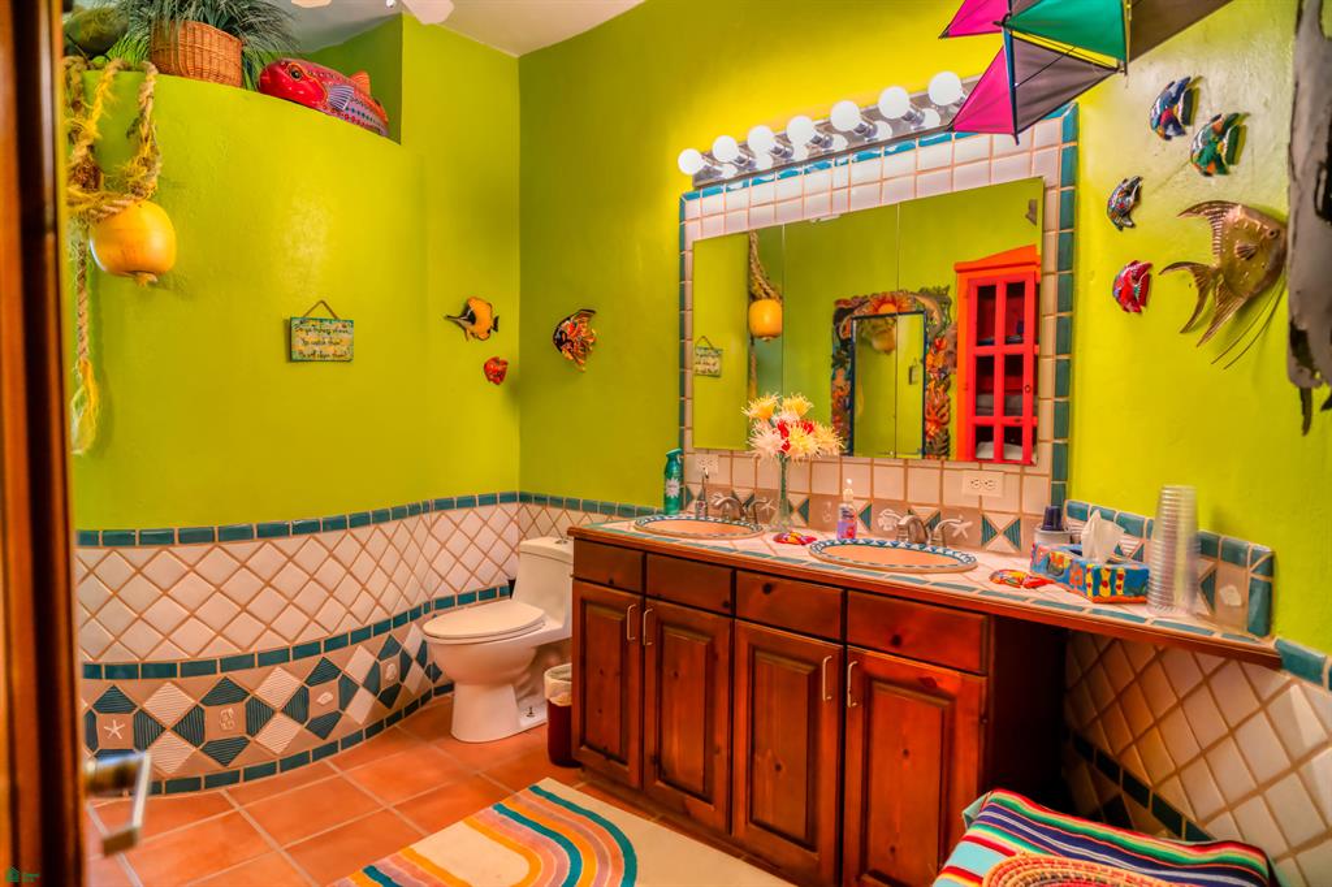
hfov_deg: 84.0
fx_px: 740
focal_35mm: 20
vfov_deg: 61.9
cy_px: 444
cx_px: 666
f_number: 2.8
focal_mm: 20
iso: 800
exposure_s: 1/125
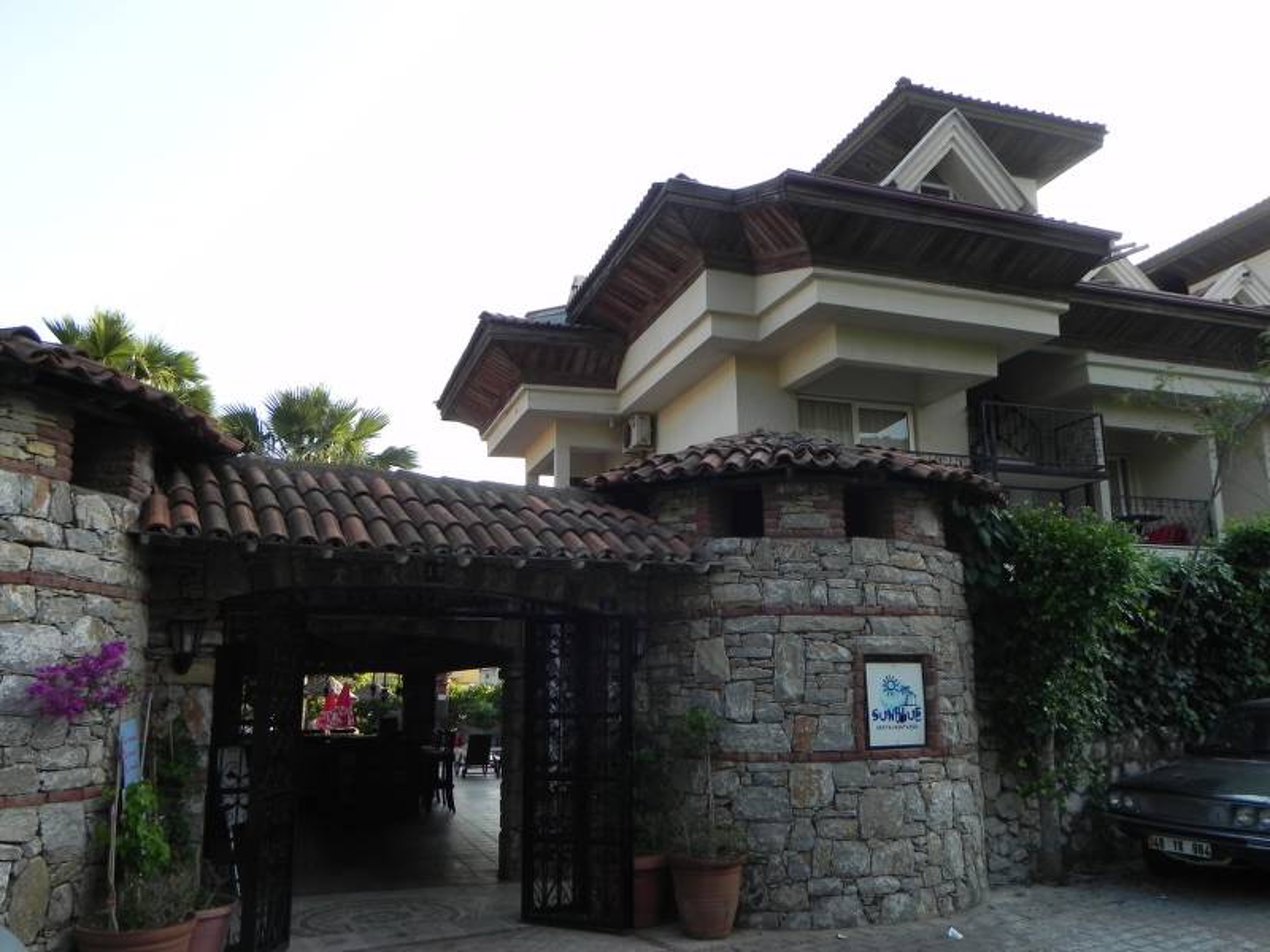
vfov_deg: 48.2
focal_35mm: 29
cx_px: 635
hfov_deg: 61.7
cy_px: 476
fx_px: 1064
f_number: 5
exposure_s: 1/196
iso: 160
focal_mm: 5.2
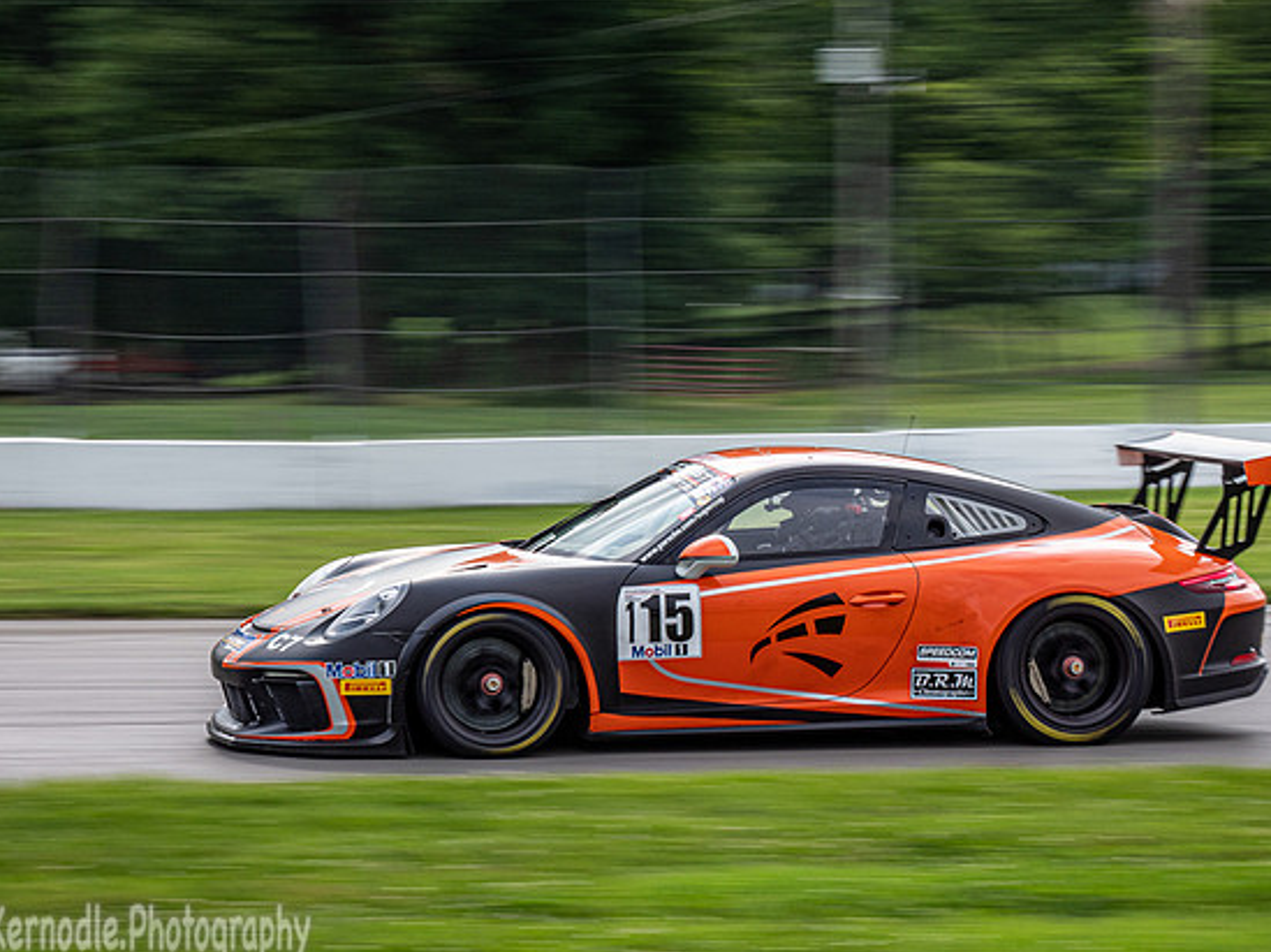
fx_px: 4733
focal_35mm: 129
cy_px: 476
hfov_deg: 15.3
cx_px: 653
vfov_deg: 11.5
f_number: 11
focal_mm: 61
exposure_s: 1/125
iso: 200
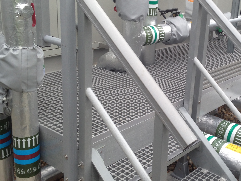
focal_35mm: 53
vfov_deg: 27.5
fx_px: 369
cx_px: 172
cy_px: 77
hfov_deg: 35.6
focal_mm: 4.12
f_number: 2.4
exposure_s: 1/179
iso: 50
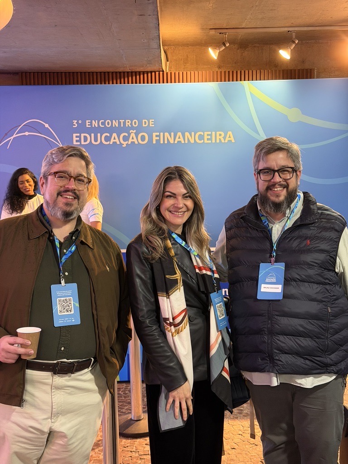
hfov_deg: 30.3
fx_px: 643
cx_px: 174
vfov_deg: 39.7
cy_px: 232
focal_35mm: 48
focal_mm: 6.76
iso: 500
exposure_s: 1/40
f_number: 1.78
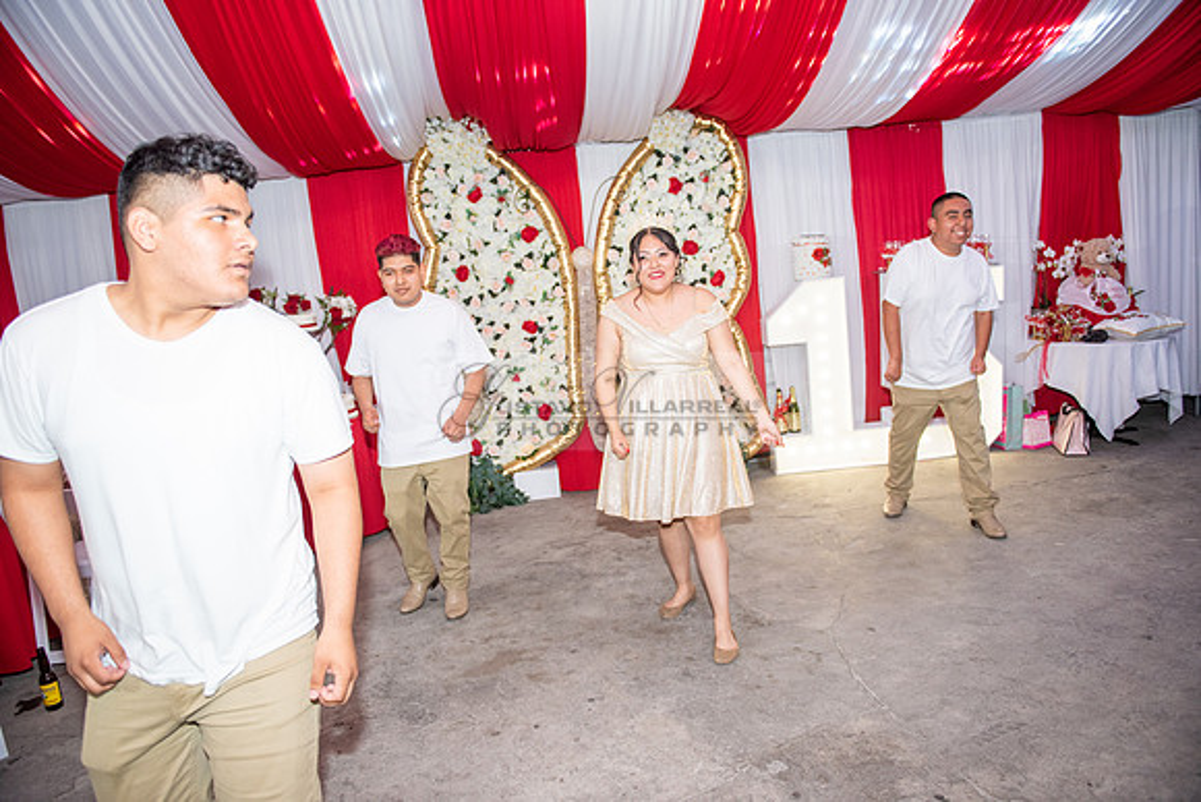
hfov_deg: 73.7
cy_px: 401
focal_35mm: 24
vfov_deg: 53.2
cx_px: 600
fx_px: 801
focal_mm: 24
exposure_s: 1/160
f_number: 3.2
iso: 800
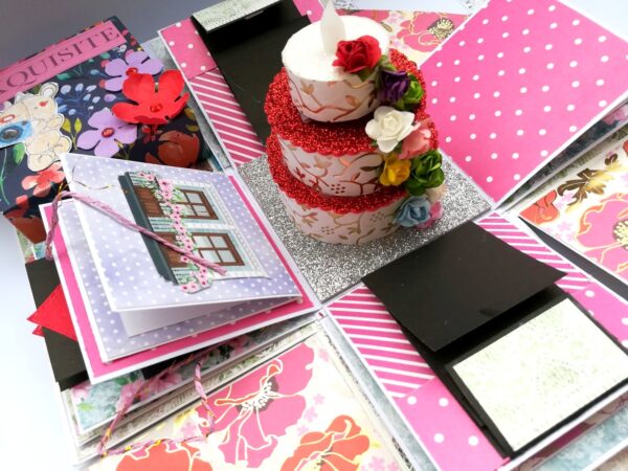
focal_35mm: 26
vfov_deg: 53.1
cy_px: 236
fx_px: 472
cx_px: 314
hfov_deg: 67.3
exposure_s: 1/381
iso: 50
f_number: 2.2
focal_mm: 3.83
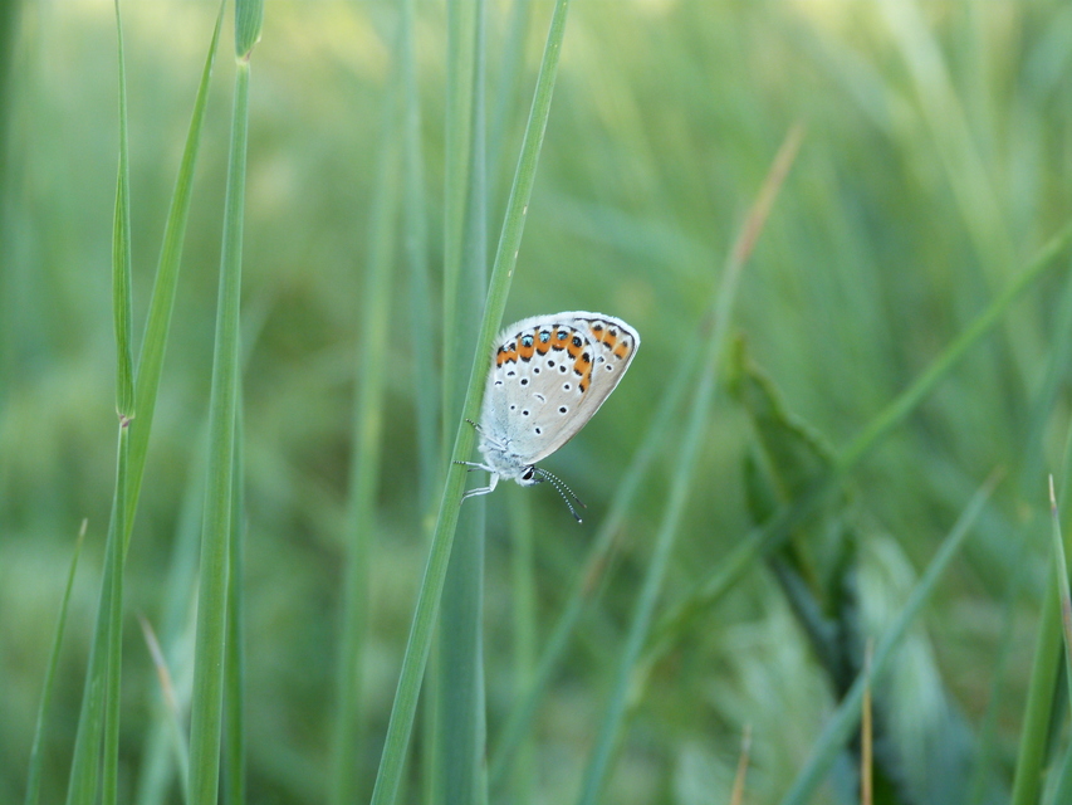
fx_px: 3097
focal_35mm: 100
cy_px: 402
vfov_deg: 14.8
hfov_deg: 19.6
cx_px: 536
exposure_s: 1/60
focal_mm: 18.2
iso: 160
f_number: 3.5
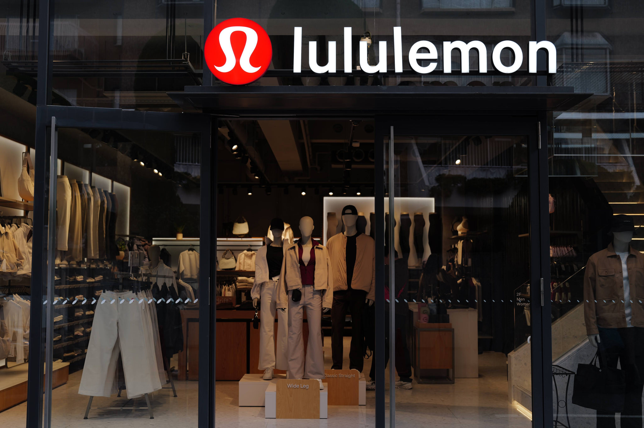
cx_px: 322
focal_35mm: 43
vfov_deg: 31.2
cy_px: 214
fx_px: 769
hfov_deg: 45.5
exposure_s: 1/125
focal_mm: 43
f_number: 3.5
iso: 100
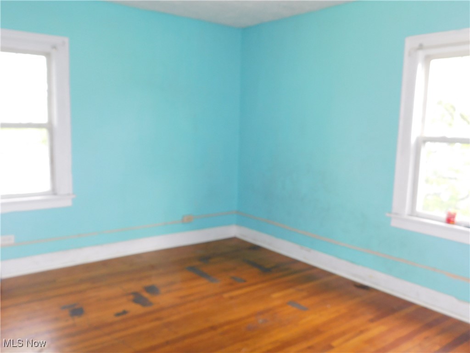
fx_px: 407
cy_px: 176
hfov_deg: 60.0
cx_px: 235
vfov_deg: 46.8
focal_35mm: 30
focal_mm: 5.3
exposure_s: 1/30
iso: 200
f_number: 3.2
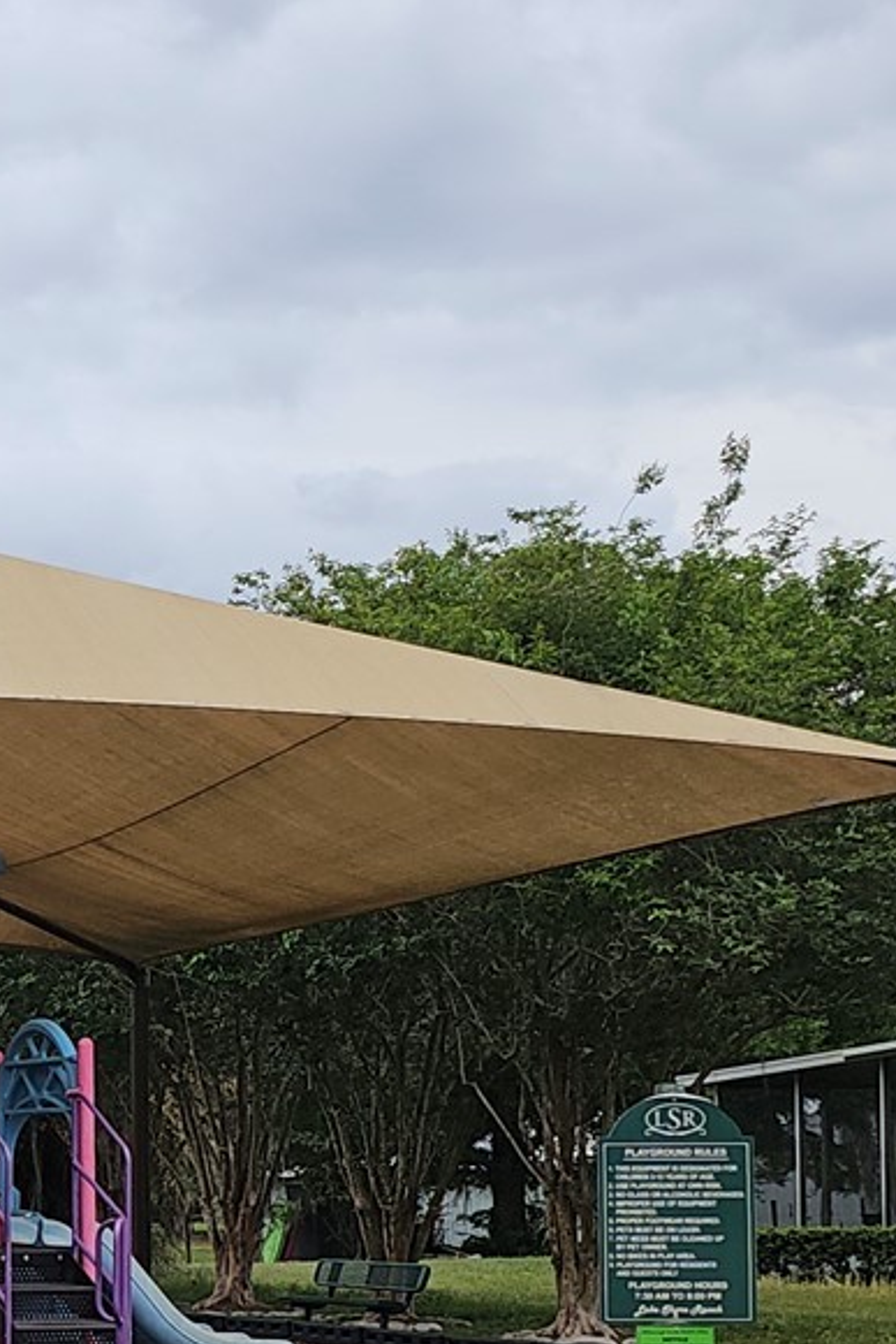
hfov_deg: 19.0
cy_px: 1163
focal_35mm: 66
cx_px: -287
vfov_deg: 29.5
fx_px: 2462
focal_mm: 6.3
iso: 10
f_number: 1.7
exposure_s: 1/771
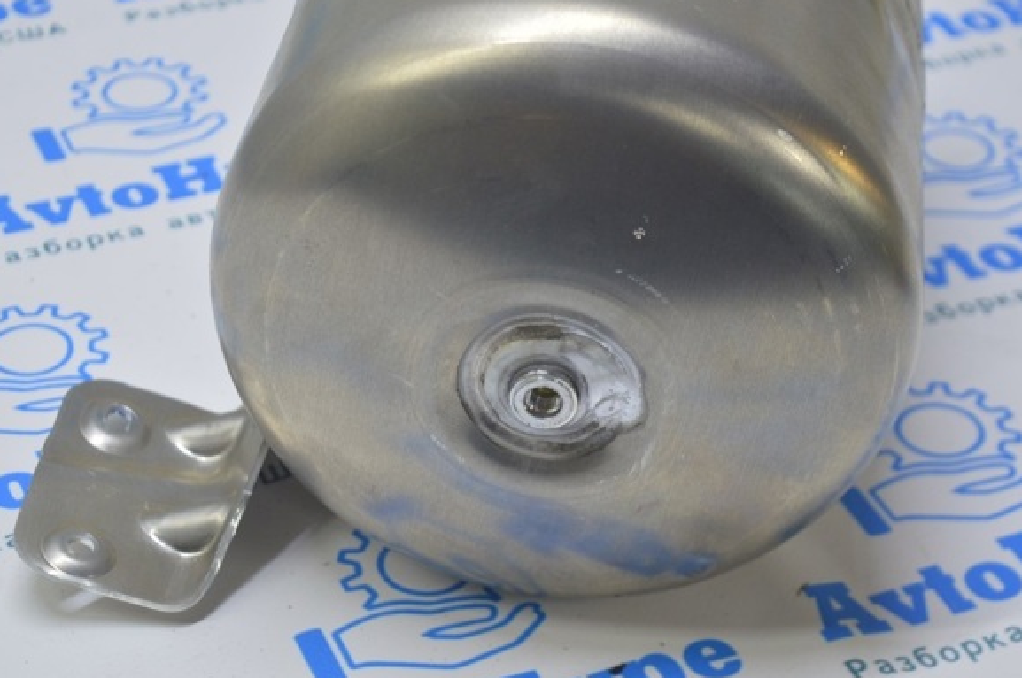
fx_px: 2595
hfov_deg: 22.3
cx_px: 501
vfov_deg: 14.9
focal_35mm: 92
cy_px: 351
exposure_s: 1/20
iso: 400
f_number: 5.6
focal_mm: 55
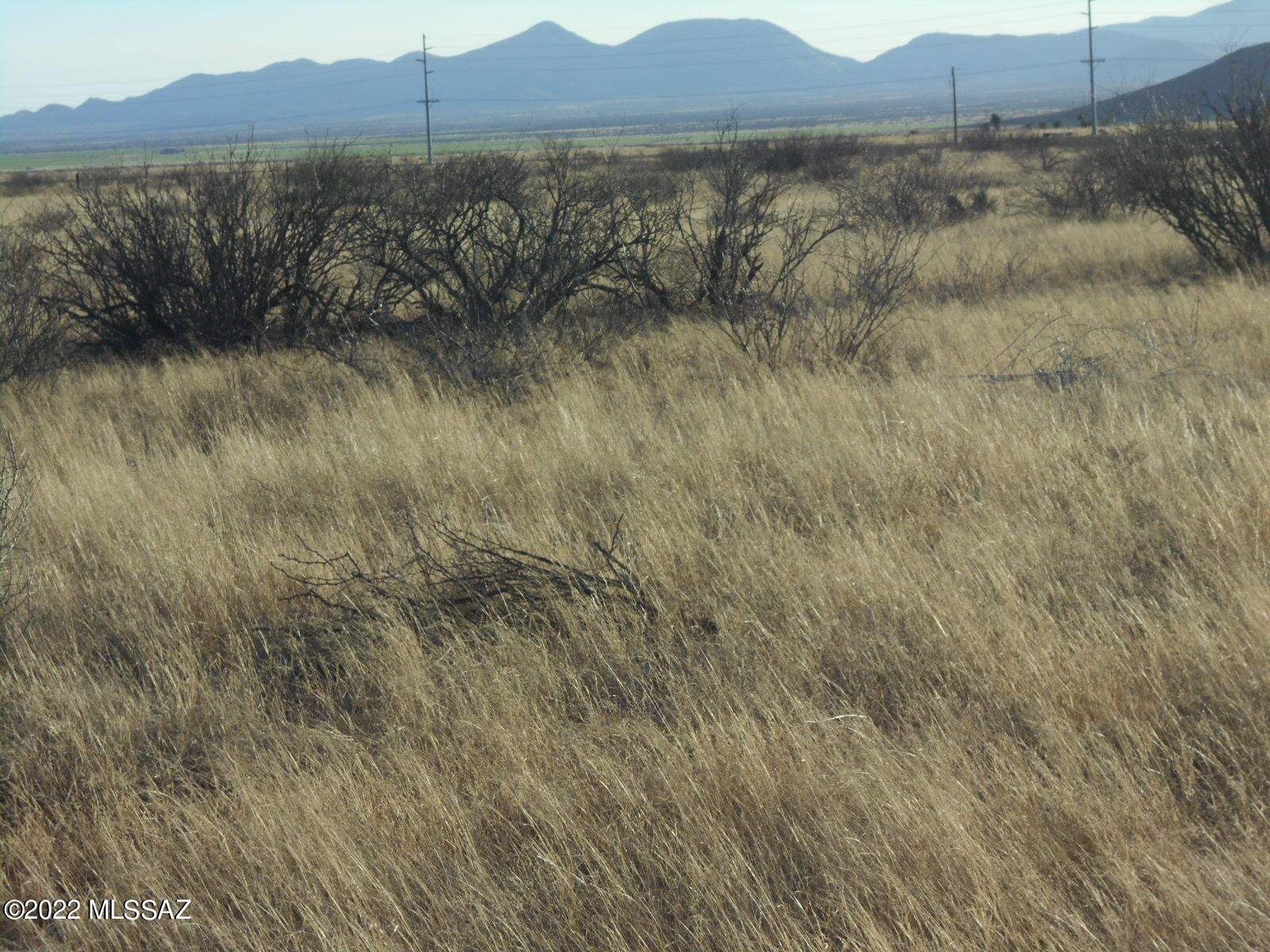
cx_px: 635
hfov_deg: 15.2
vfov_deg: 11.4
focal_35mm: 130
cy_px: 476
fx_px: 4769
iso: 80
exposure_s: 1/200
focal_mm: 23
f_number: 6.5
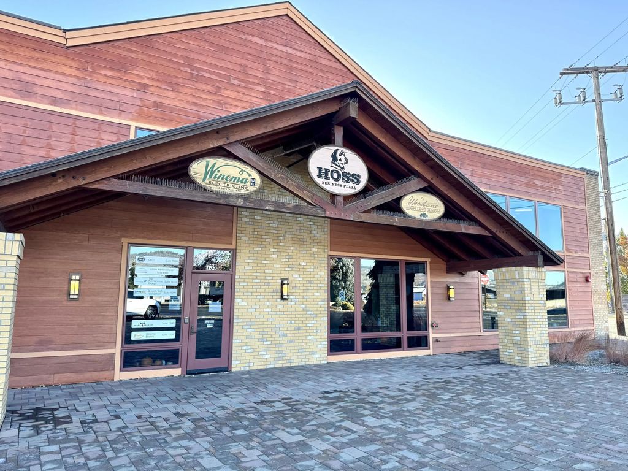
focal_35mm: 24
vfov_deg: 56.8
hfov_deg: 71.6
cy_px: 236
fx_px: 435
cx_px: 314
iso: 80
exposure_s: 1/358
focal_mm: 6.76
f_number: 1.78
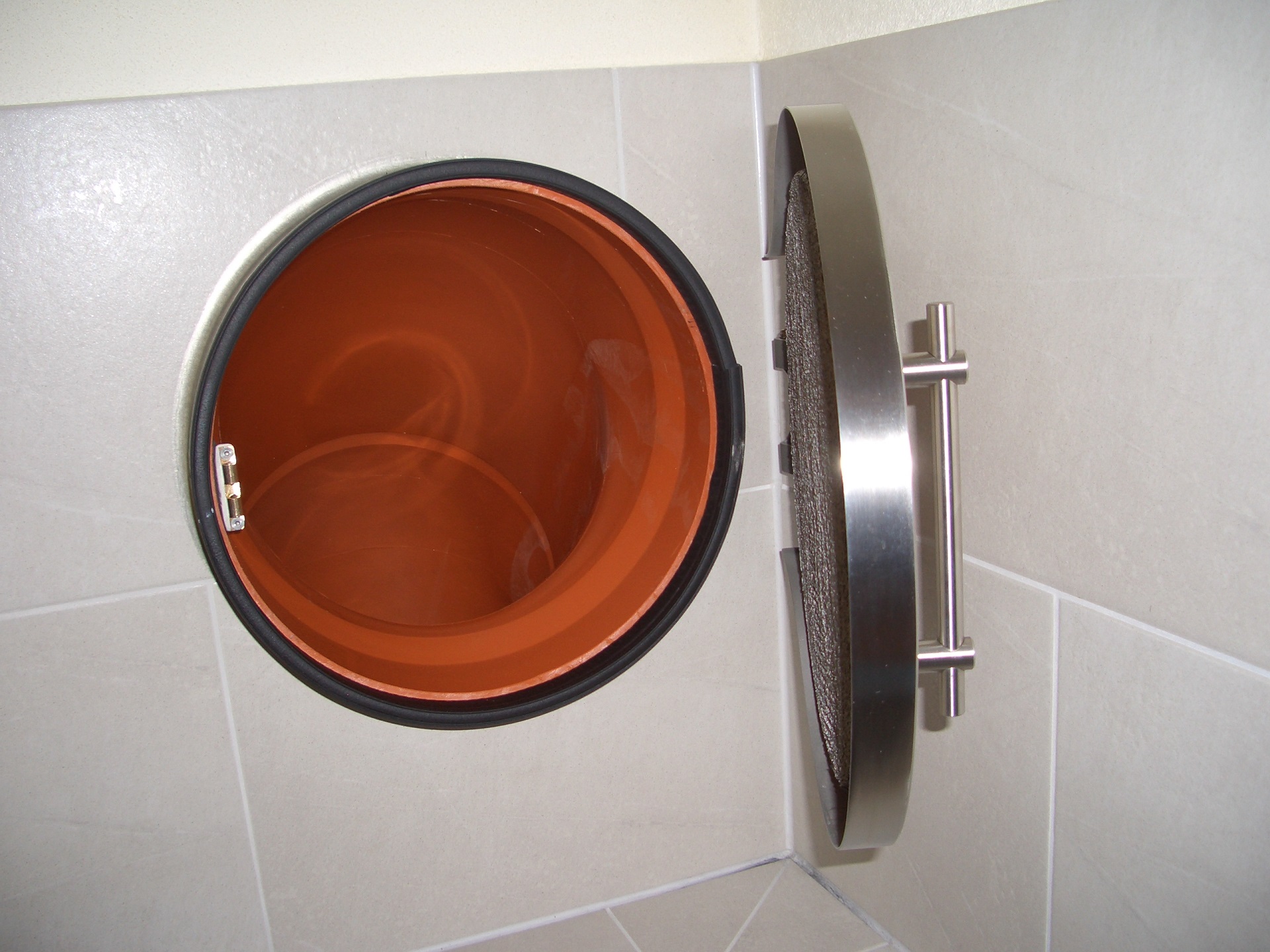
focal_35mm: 35
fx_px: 1284
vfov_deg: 40.7
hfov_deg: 52.6
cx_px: 635
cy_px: 476
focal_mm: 5.8
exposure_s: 1/60
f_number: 2.6
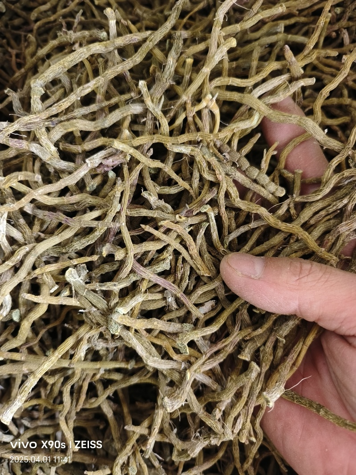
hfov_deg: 58.9
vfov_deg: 73.9
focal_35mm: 23
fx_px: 315
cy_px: 238
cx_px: 178
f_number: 1.75
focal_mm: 5.5
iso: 786
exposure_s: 1/50
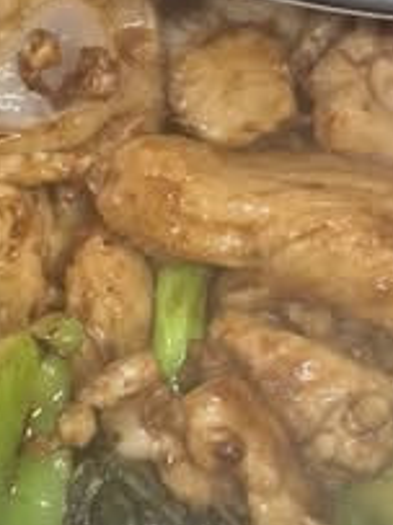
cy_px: 231
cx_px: 153
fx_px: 1258
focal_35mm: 83
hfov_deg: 17.7
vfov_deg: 23.6
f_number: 1.8
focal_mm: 5.4
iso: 200
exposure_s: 1/100
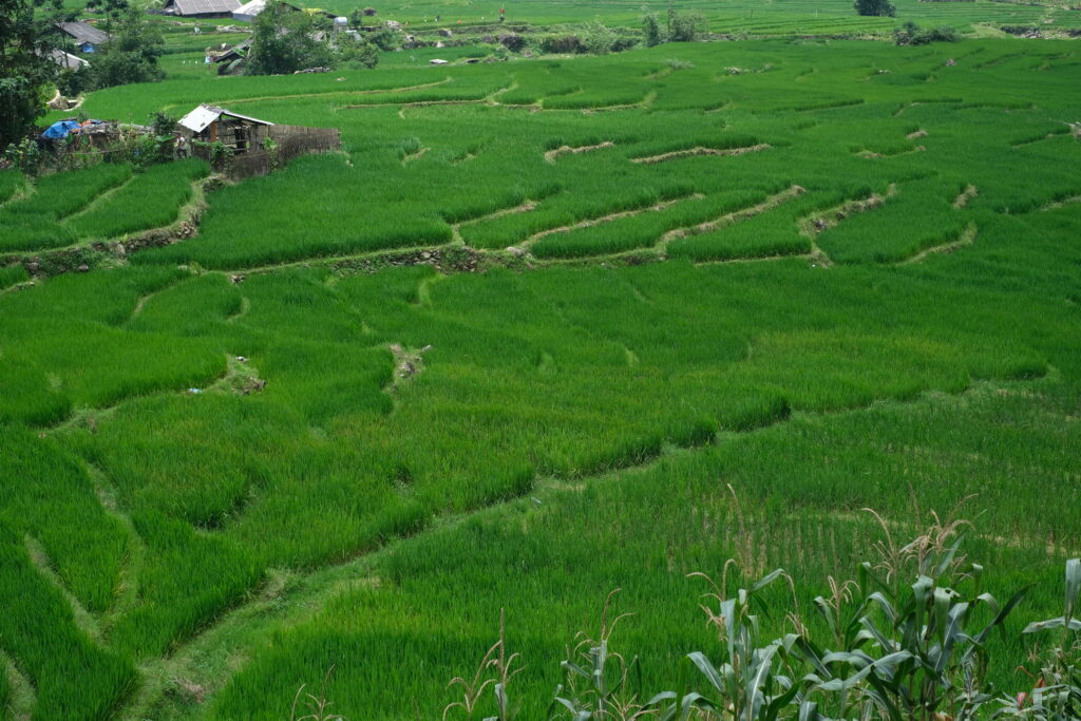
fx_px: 1592
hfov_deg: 37.5
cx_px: 540
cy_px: 360
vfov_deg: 25.5
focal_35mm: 53
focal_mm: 35
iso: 160
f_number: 4.5
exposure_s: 1/600
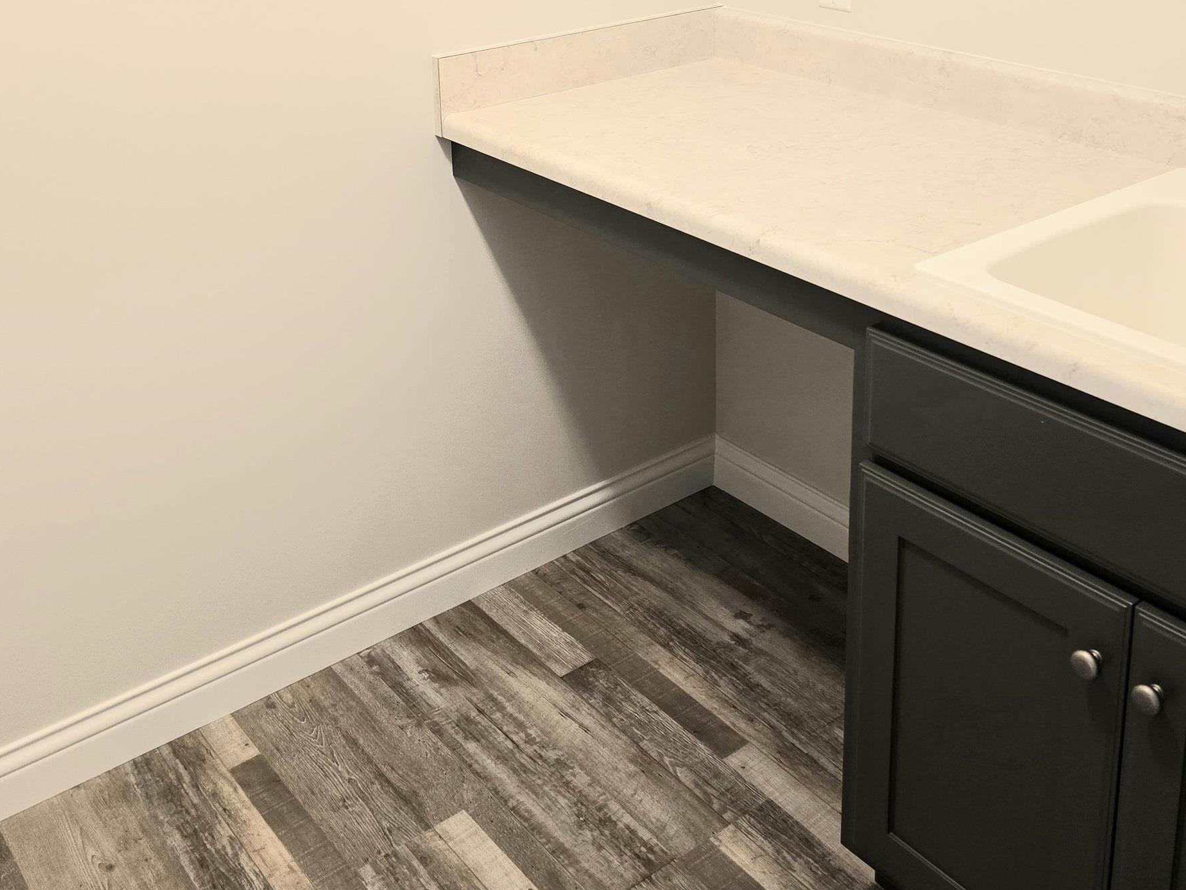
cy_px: 133
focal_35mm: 40
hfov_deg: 46.8
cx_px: 605
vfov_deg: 34.4
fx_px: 1371
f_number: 1.7
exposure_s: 1/120
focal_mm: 6.3
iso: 320
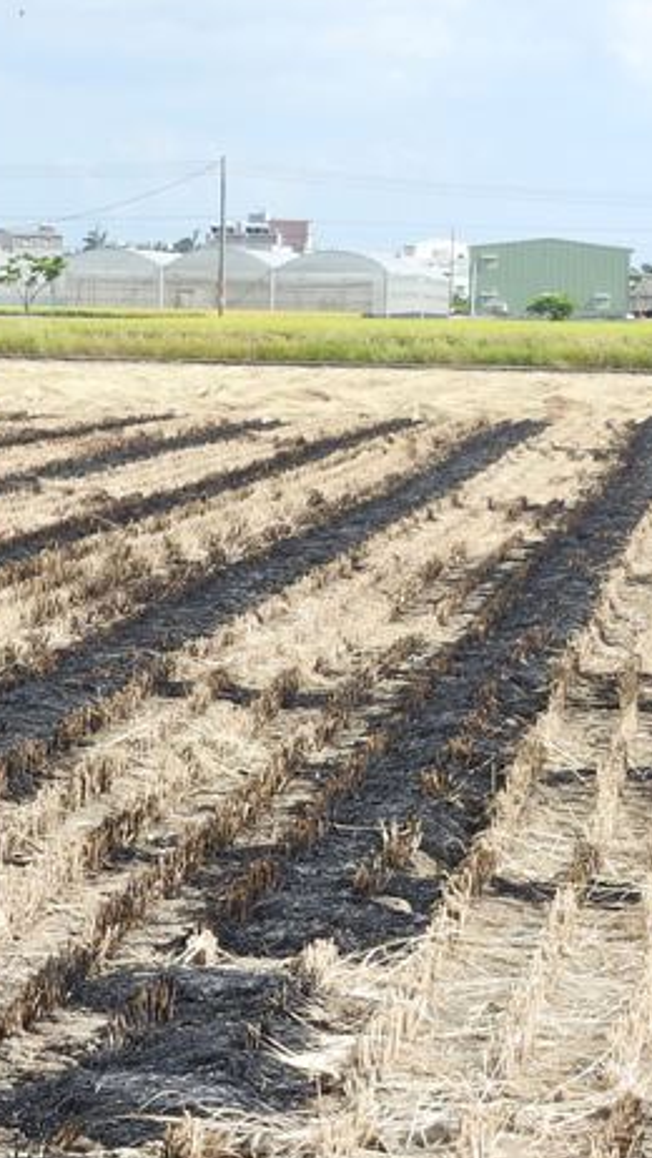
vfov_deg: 13.7
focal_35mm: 157
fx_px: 4824
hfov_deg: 7.6
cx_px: -276
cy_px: 739
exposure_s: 1/500
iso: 100
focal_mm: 11.6
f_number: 4.2
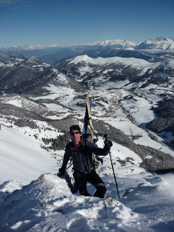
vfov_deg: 55.4
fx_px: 221
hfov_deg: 42.9
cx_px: 87
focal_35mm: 33
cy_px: 116
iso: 100
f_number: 8
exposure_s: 1/640
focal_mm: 5.5
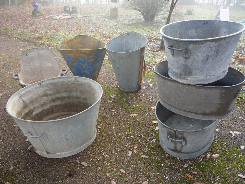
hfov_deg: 60.0
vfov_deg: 46.8
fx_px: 212
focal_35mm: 30
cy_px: 92
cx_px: 122
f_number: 3.5
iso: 100
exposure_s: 1/100
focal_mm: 5.2
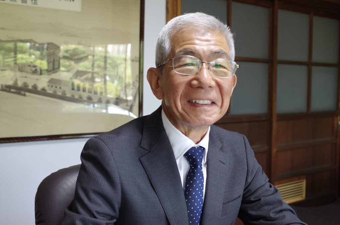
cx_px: 170
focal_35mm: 35
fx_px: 330
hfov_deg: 54.5
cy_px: 112
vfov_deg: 37.7
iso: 100
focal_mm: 18.3
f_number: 2.8
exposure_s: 1/10
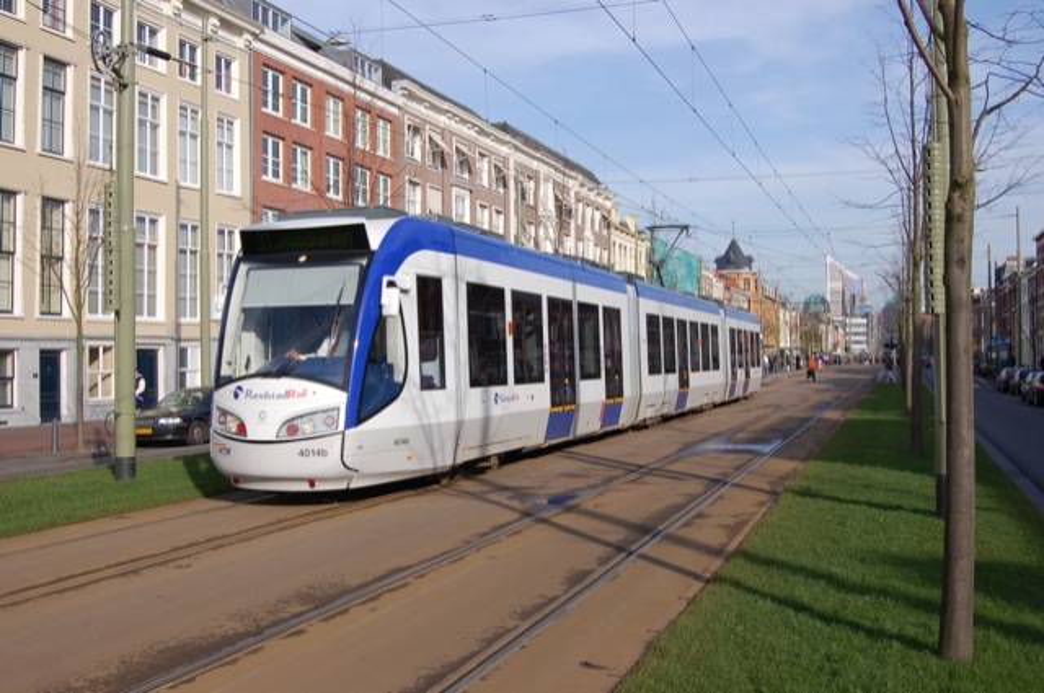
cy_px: 346
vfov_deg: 36.8
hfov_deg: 53.2
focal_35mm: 36
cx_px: 522
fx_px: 1043
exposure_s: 1/250
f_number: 8
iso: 200
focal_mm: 24
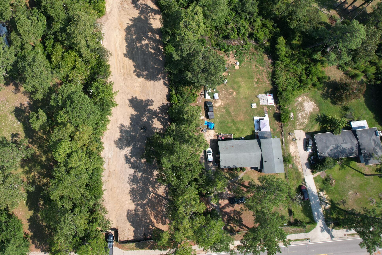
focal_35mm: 34
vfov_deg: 38.3
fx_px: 361
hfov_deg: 54.2
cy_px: 78
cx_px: 117
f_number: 2.8
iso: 100
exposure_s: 1/1250
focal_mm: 8.38
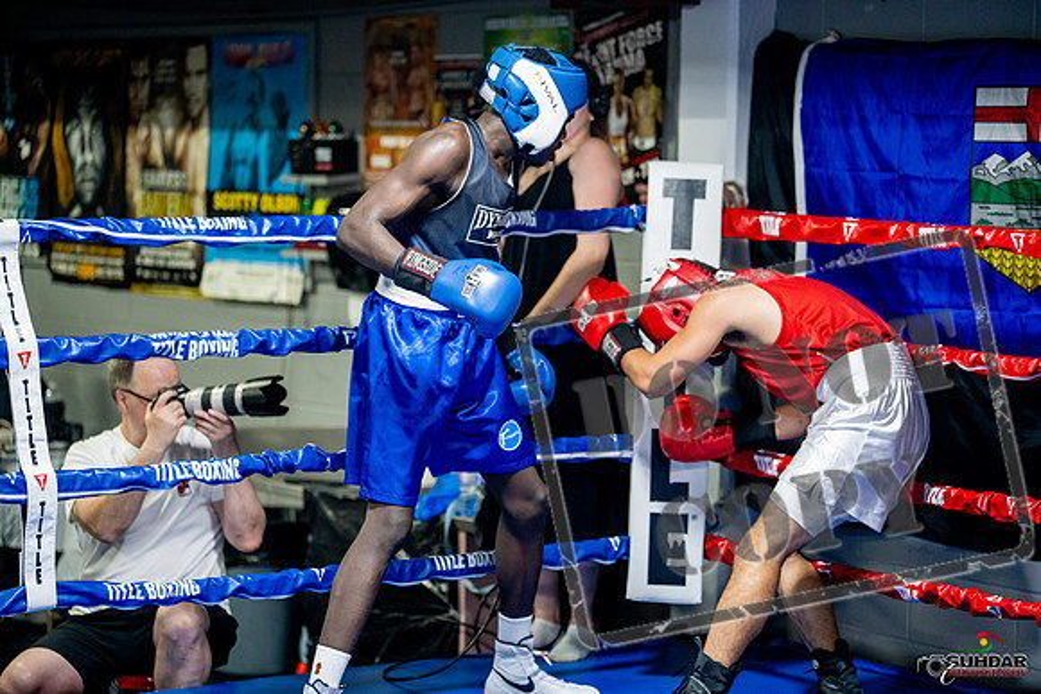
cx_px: 520
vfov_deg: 14.1
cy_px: 347
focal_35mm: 97
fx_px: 2805
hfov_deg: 21.0
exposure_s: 1/800
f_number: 2
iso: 4000
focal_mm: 97
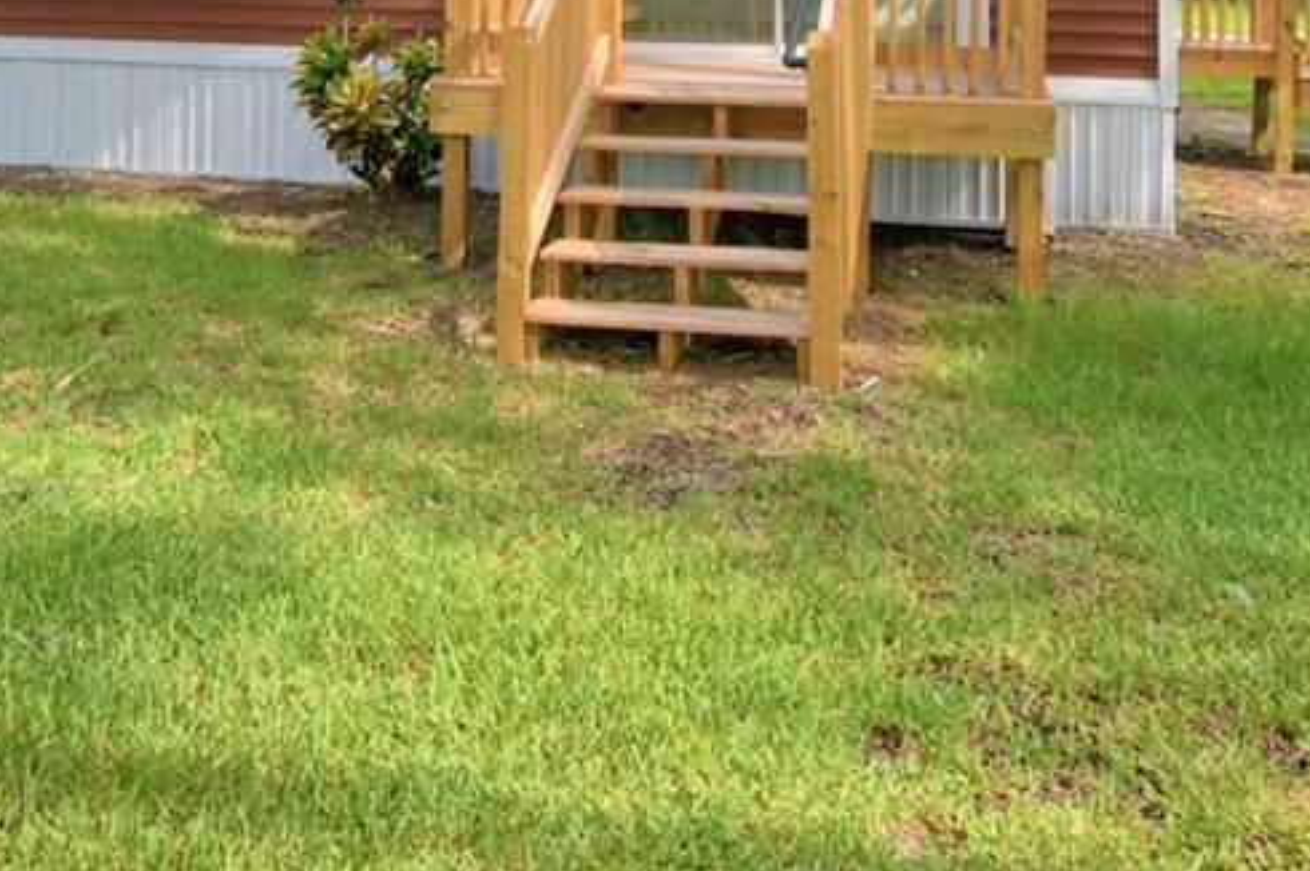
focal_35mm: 49
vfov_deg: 25.4
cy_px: -94
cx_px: 540
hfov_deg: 40.2
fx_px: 1782
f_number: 4.5
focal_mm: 10
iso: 100
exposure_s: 1/640
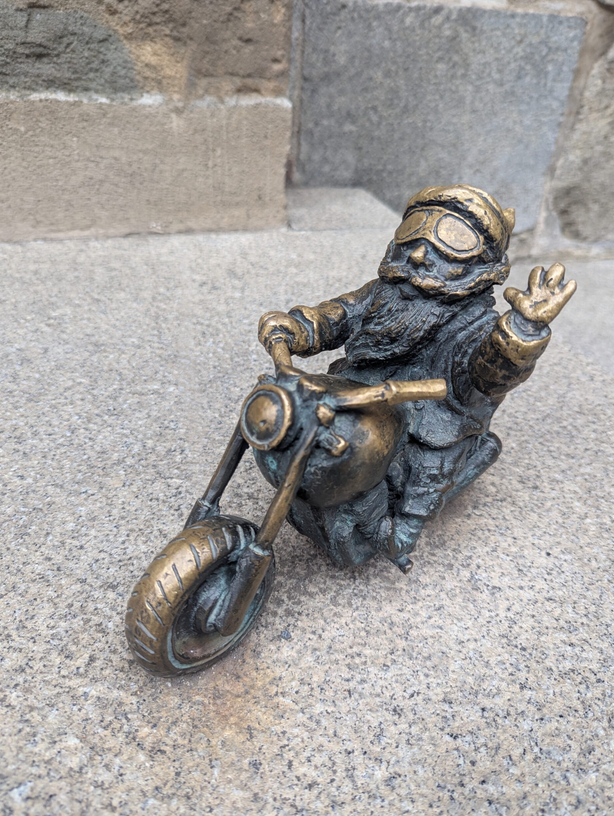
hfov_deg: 55.0
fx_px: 590
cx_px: 316
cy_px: 408
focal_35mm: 25
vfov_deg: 69.3
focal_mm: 6.81
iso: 84
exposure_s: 1/98.1
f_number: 1.85
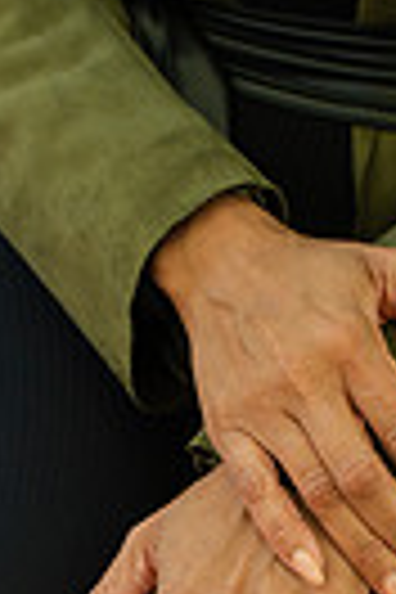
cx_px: 304
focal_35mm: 119
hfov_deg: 11.5
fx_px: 1963
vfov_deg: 16.7
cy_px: 652
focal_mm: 35
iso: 1000
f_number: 3.2
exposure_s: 1/320
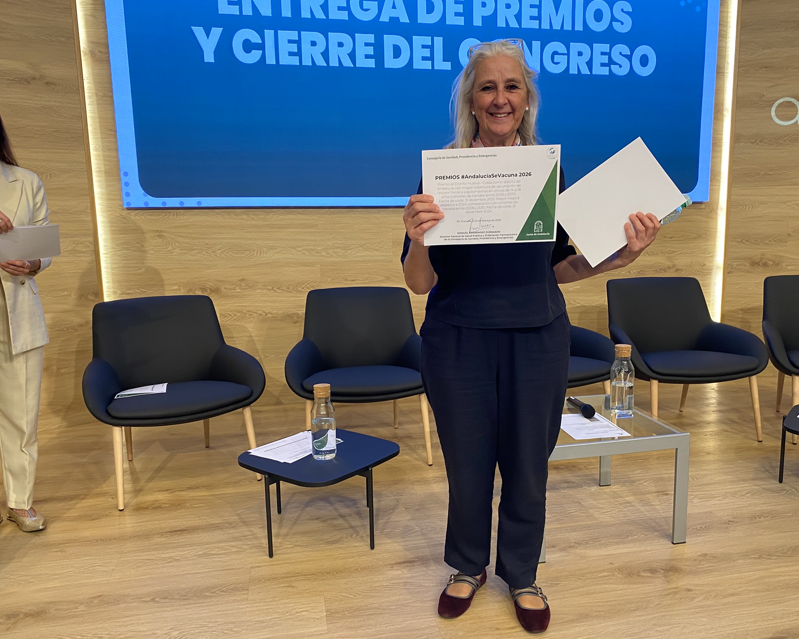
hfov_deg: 62.1
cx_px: 431
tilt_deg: -8.2
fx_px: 662
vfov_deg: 51.5
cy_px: 327
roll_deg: +0.5
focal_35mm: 28
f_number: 1.8
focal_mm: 4.25
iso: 80
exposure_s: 1/50
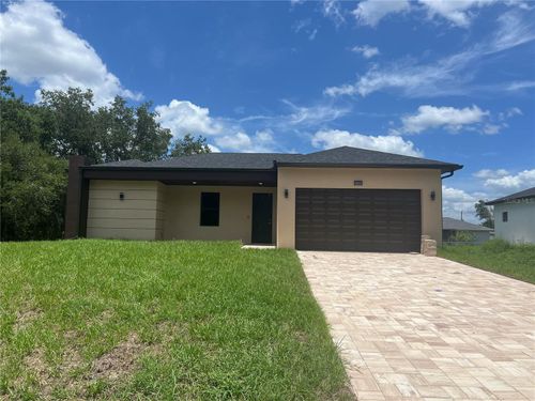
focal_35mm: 26
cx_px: 268
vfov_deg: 53.1
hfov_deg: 67.3
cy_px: 200
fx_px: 402
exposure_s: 1/6579
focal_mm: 5.7
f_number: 1.5
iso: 50
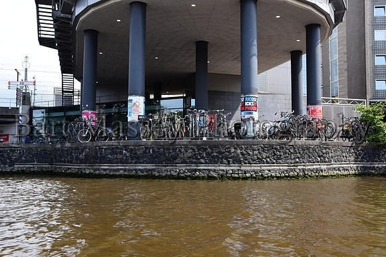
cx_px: 193
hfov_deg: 54.4
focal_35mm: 35
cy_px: 128
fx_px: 375
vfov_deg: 37.9
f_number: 9
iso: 450
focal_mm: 35
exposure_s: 1/320
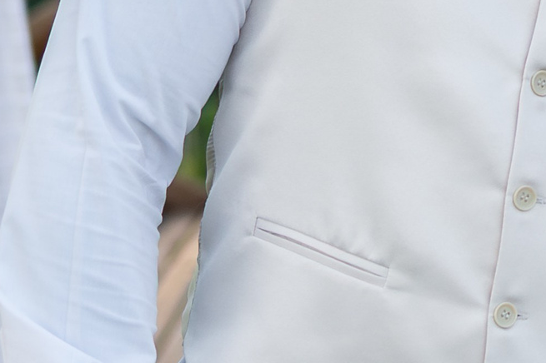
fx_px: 3168
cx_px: 921
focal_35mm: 209
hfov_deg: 9.5
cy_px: -166
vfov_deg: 6.5
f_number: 2.2
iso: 800
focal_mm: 35
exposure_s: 1/1250
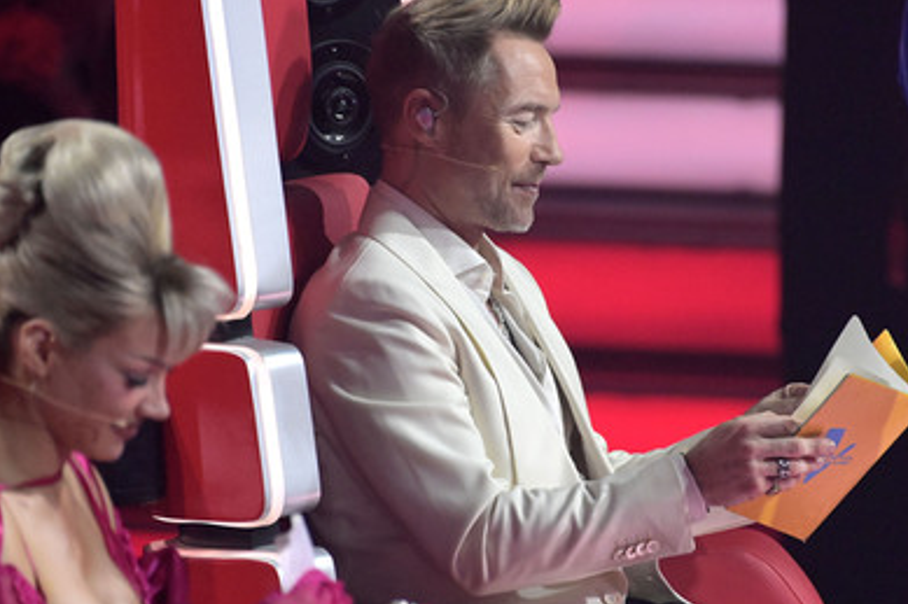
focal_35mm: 580
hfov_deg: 3.6
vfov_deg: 2.4
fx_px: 14622
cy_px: 287
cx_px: 505
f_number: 5.6
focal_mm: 500
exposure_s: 1/400
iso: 12800
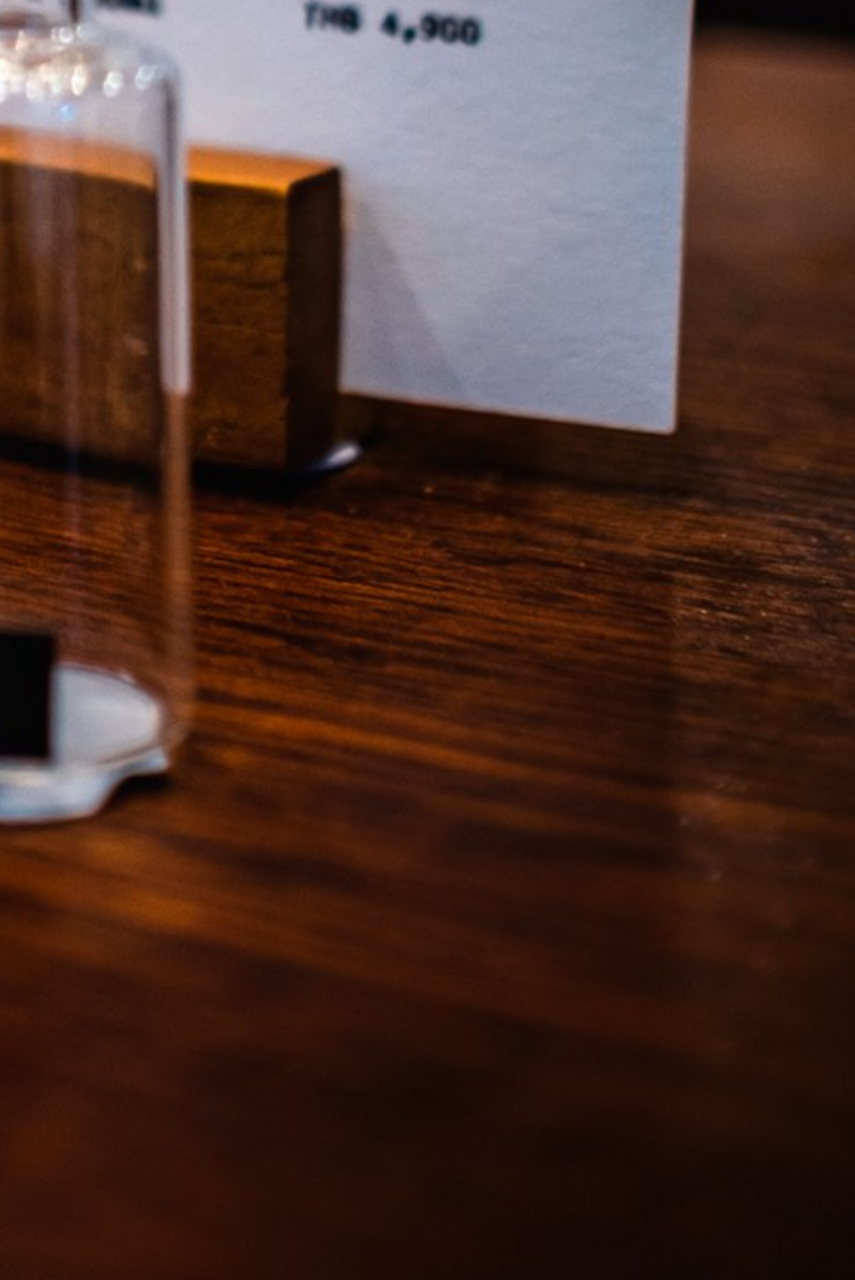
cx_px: -468
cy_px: -822
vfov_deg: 15.2
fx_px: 4306
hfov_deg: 10.9
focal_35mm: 121
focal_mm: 23
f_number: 2
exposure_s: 1/125
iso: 200
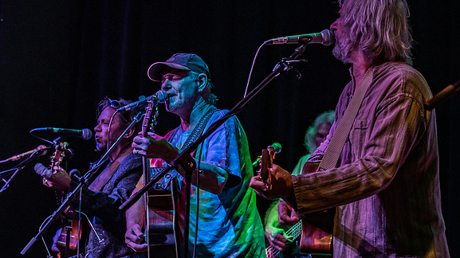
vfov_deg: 8.2
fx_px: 1792
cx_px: 221
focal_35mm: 147
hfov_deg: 14.6
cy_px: 120
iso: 1600
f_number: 5.6
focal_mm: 86
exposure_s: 1/160
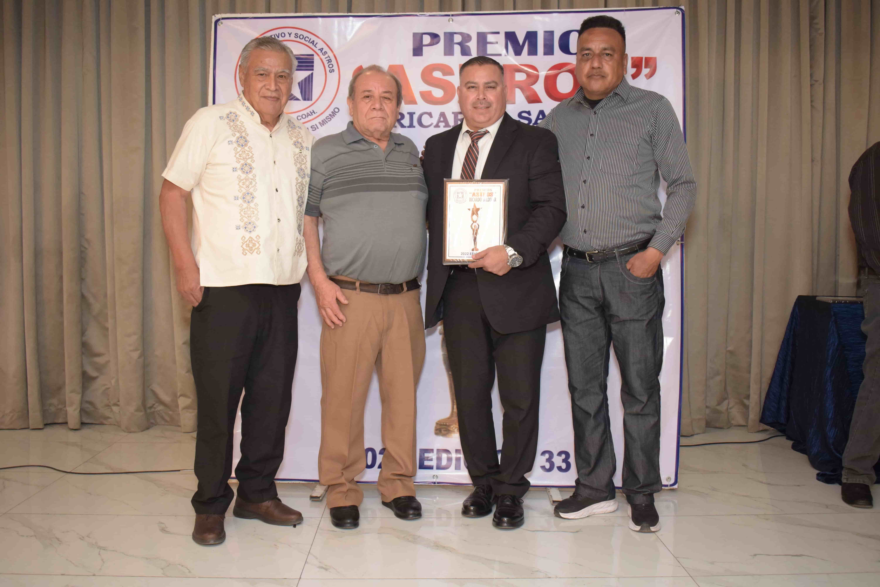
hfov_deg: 55.1
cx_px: 440
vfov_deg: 38.4
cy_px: 294
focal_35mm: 34
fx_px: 843
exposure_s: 1/60
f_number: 4.5
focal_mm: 23
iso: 1600
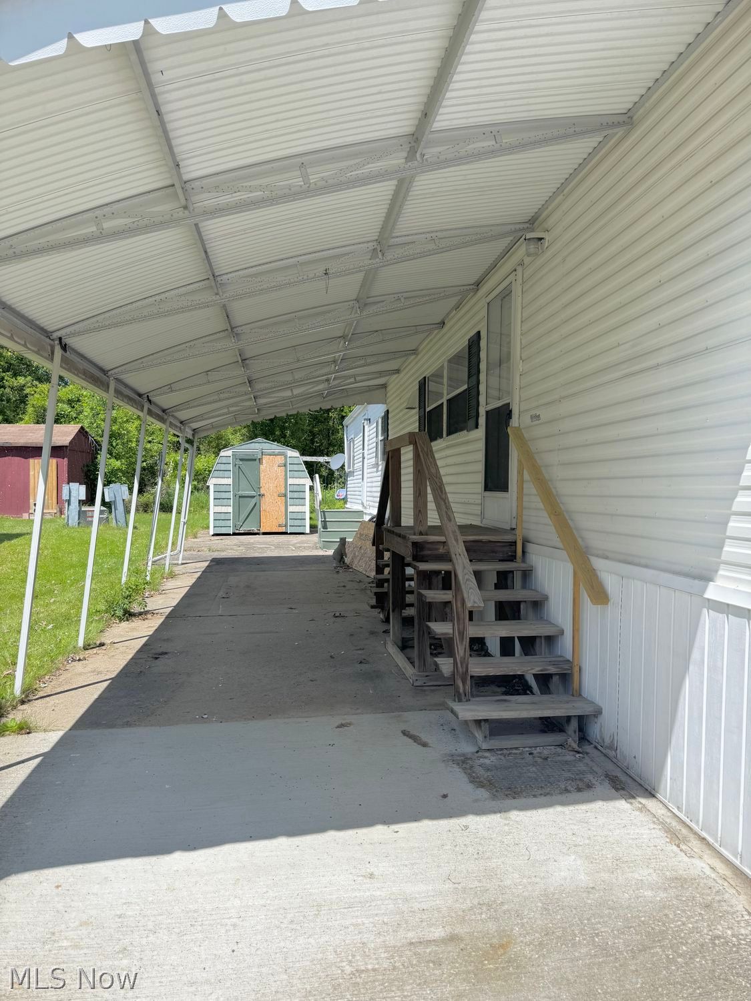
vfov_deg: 71.6
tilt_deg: -1.8
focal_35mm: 24
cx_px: 376
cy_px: 500
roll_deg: +0.1
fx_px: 694
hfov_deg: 56.8
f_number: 1.78
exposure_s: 1/3413
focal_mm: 6.76
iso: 80
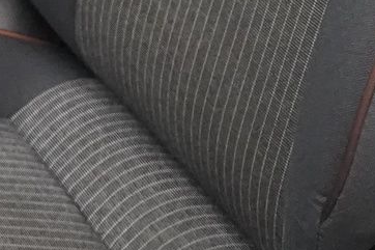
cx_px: -305
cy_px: -317
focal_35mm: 214
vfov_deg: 6.2
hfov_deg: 9.2
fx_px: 2228
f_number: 3.5
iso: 8000
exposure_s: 1/160
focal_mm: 31
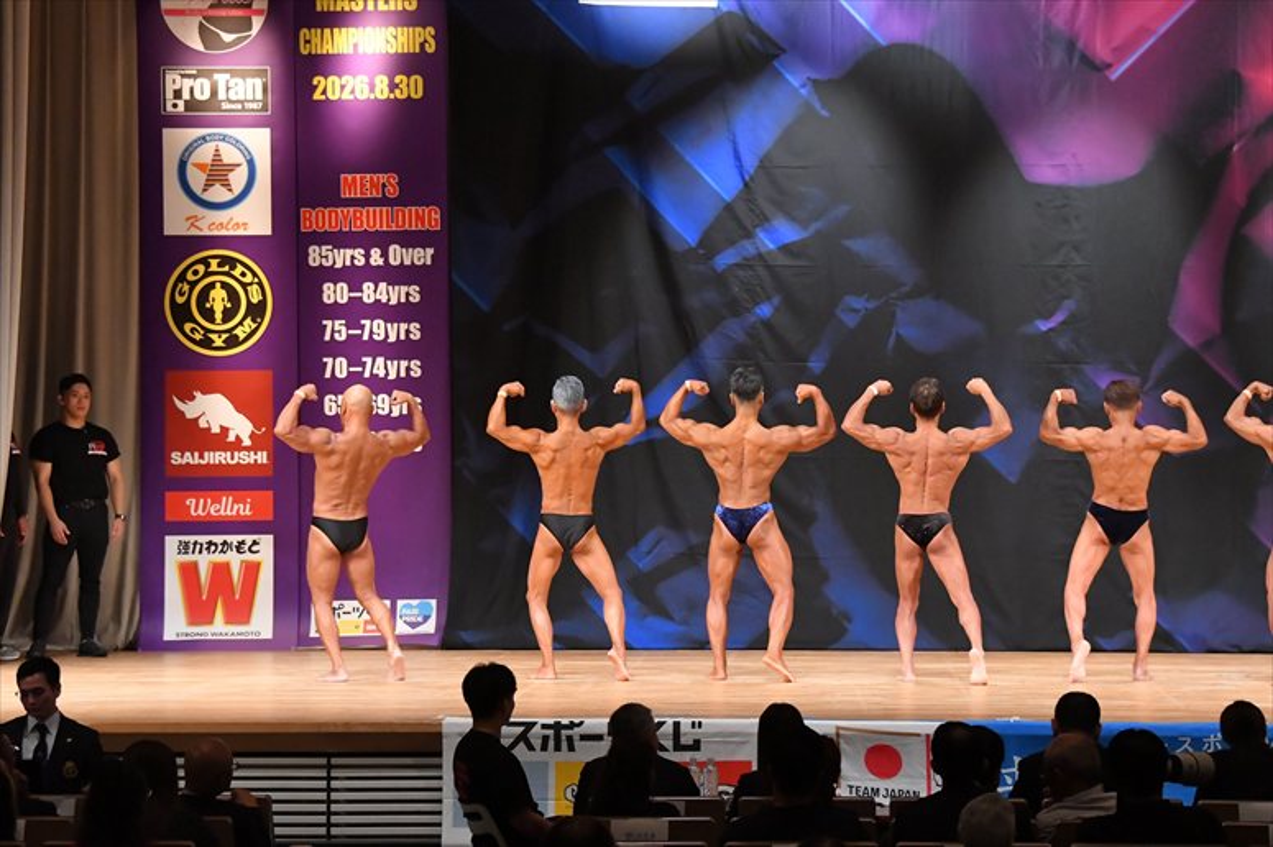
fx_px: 4135
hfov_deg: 17.5
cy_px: 424
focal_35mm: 117
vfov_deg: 11.7
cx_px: 636
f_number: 5.6
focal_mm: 78
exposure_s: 1/400
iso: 7200
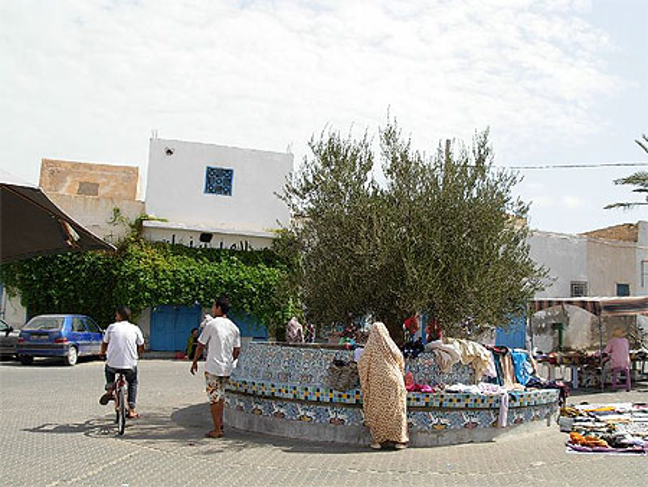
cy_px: 244
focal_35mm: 38
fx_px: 712
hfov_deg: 49.0
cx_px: 324
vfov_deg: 37.8
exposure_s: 1/497
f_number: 4.9
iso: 79
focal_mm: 6.3
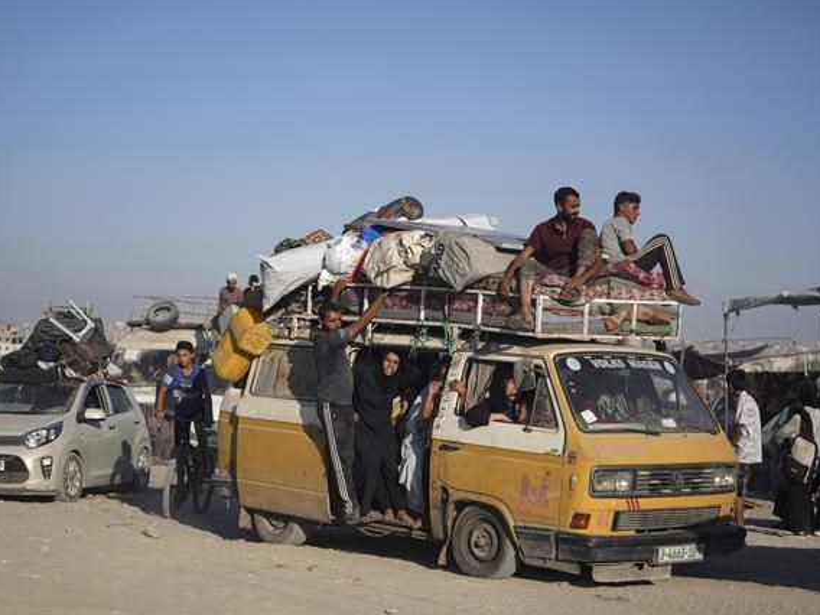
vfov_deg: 19.1
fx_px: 1824
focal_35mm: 77
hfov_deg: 25.3
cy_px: 307
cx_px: 417
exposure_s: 1/4000
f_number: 2.8
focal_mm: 70
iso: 100
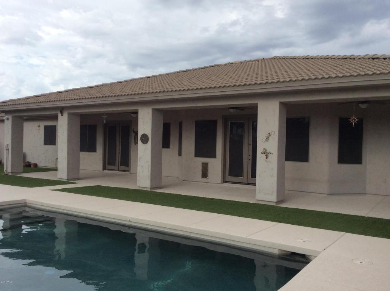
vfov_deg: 44.1
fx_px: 360
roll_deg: -0.6
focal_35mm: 32
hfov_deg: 56.9
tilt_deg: +0.3
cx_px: 195
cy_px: 146
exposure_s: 1/923
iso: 32
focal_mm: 3.3
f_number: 2.4
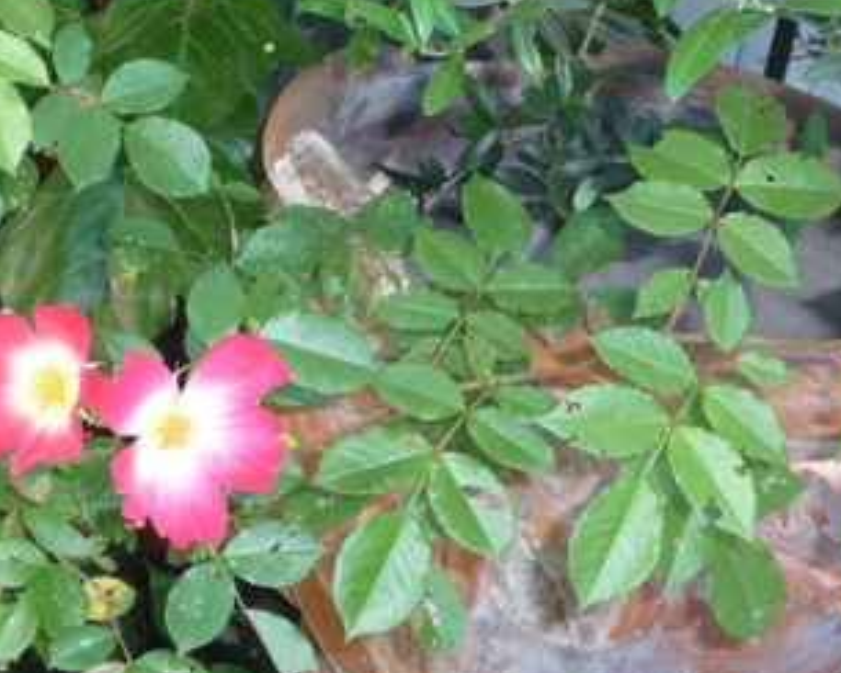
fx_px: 2165
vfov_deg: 17.5
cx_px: 212
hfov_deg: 21.8
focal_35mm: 87
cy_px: 130
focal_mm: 5.6
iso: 100
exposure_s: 1/30
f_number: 3.6
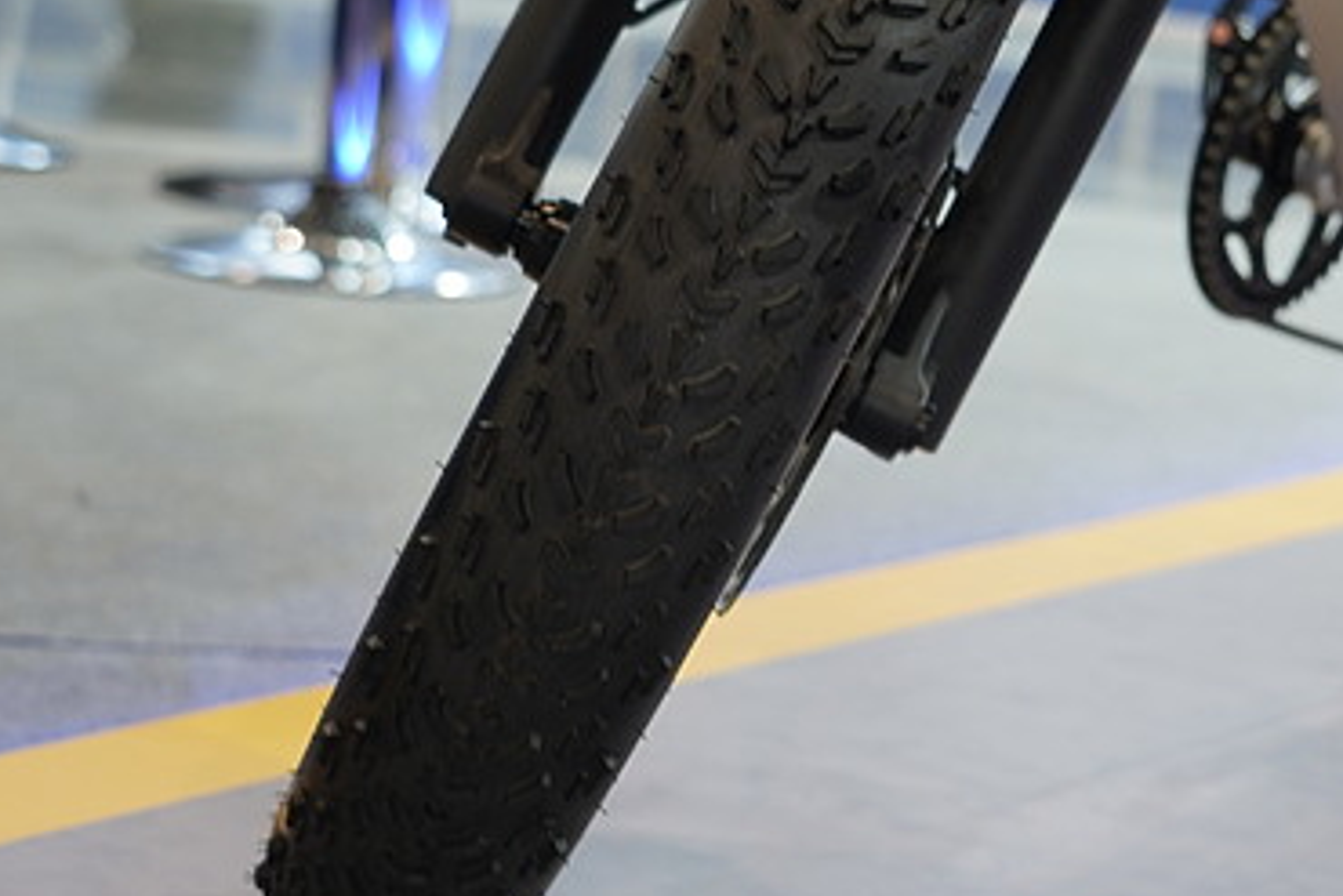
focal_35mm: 99
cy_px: 294
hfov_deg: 20.4
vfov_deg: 13.8
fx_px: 3694
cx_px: 1053
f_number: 4
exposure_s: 1/60
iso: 500
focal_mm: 47
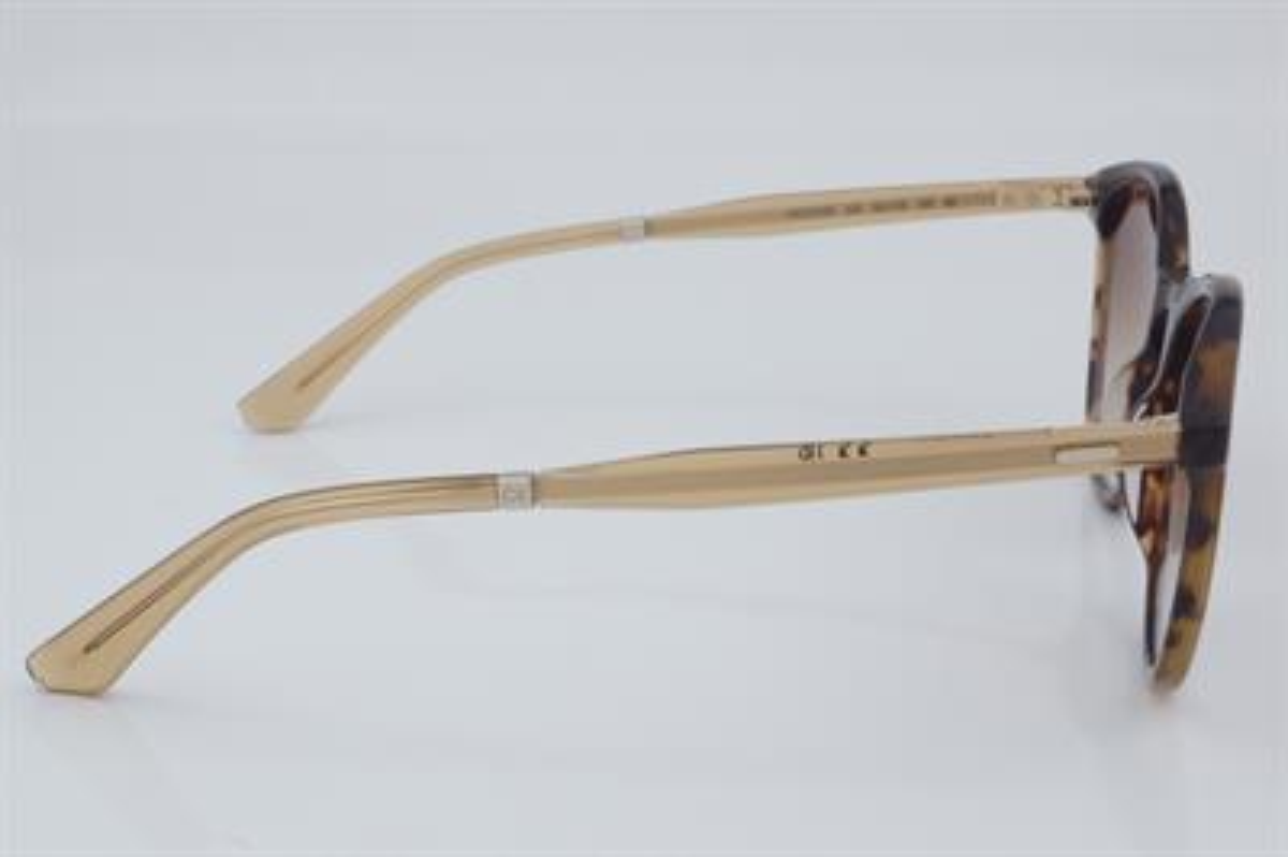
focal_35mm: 75
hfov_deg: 27.0
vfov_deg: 18.2
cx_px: 644
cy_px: 428
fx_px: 2681
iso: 100
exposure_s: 1/4
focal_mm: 50
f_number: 32
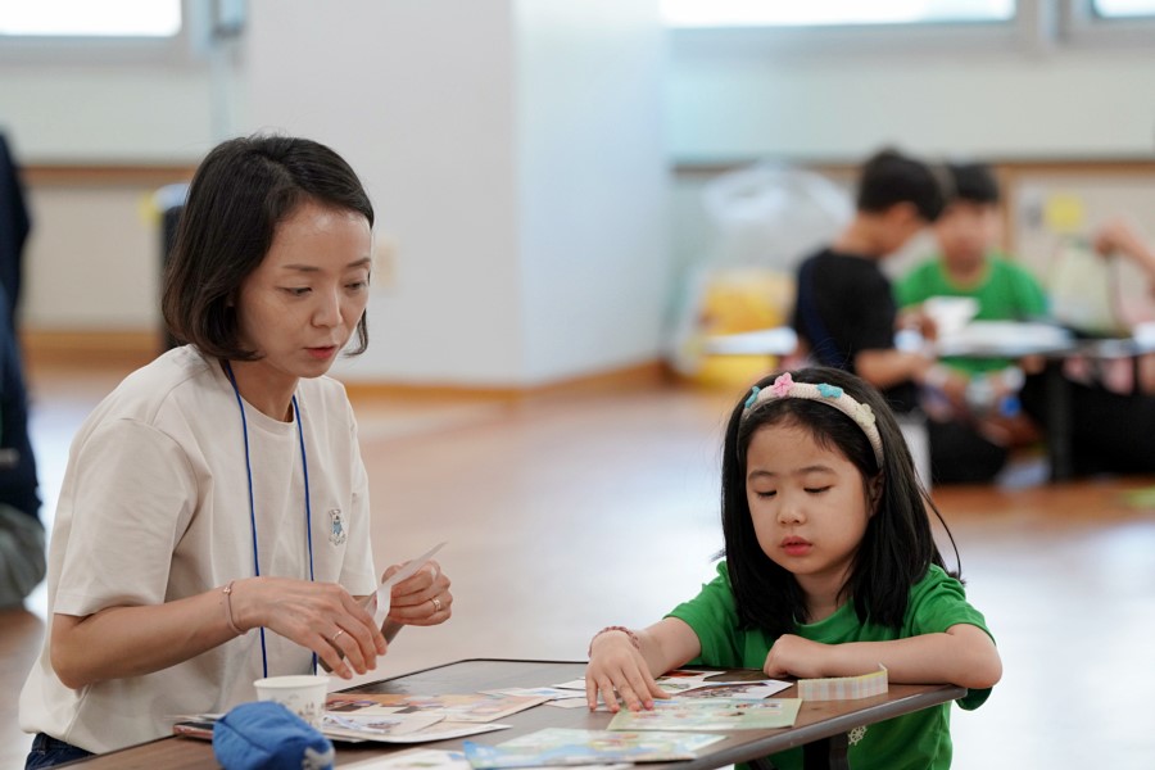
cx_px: 578
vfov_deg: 8.3
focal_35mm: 165
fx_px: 5293
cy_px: 385
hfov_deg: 12.5
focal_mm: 165
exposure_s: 1/200
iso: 2000
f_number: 4
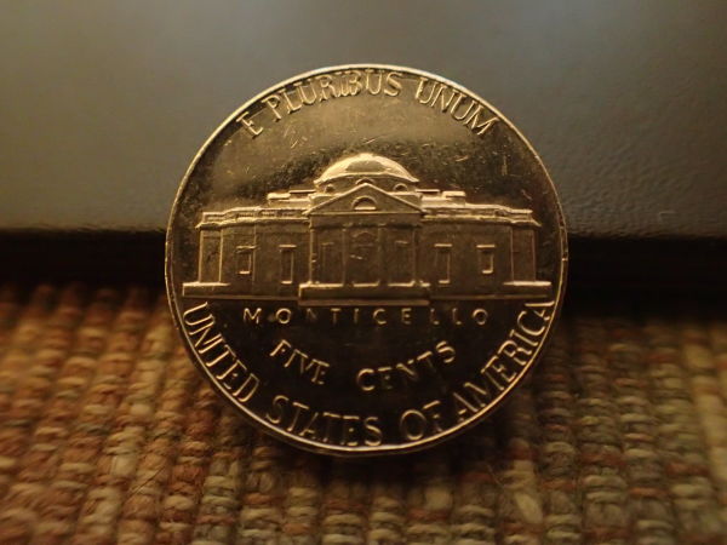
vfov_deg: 46.8
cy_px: 272
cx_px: 364
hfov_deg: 60.0
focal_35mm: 30
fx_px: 630
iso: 1600
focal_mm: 5.5
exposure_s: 1/13
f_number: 2.3
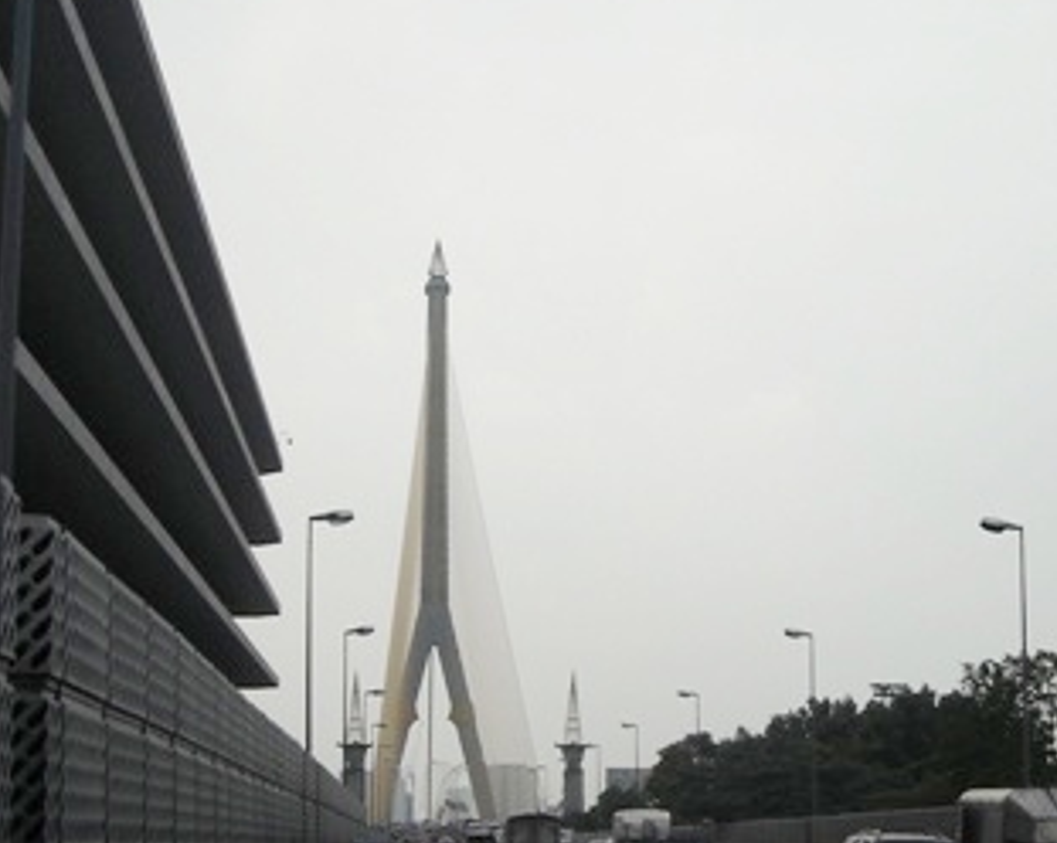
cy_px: 551
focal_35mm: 66
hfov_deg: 28.7
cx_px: 636
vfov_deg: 23.0
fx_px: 2062
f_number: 5.6
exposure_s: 1/544
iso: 64
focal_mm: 5.7
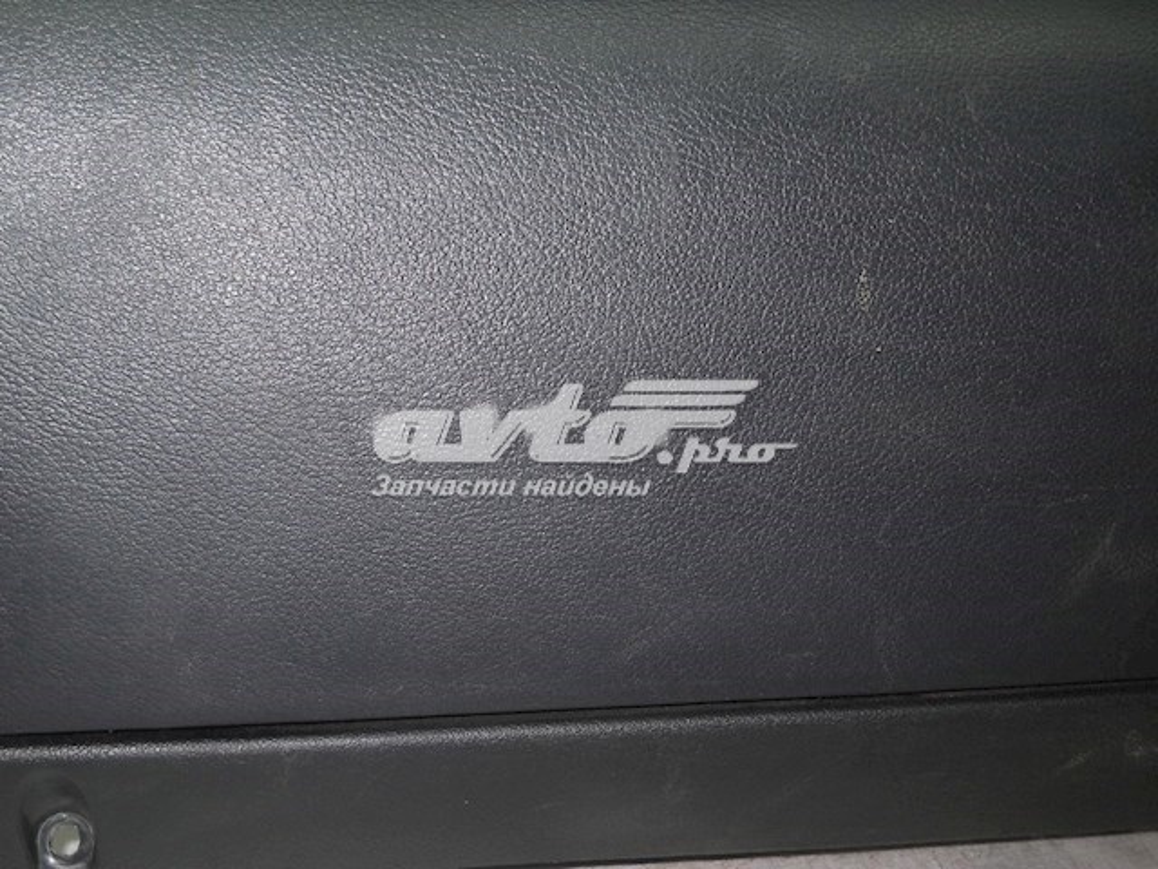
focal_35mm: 41
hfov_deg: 45.8
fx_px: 1372
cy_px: 434
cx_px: 579
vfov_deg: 35.1
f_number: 5.5
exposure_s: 1/30
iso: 100
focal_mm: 6.72
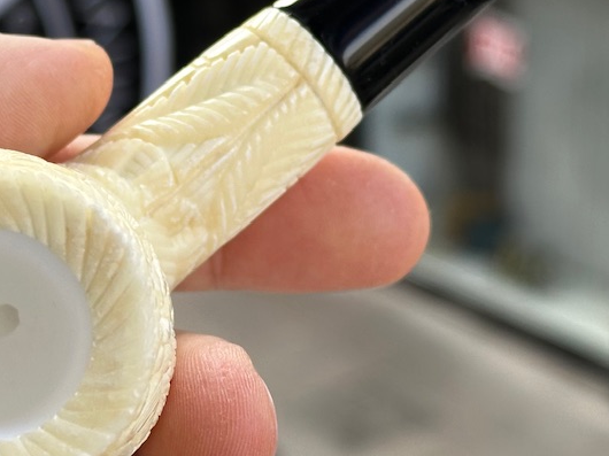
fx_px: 2040
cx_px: 269
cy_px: 125
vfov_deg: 12.7
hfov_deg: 17.0
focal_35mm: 116
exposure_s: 1/450
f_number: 1.78
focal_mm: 6.86
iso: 64
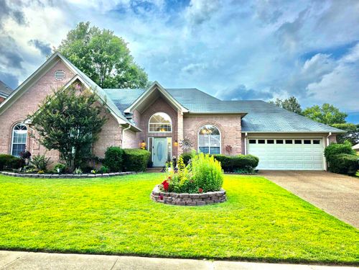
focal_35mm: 23
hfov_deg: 73.9
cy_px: 135
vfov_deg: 58.9
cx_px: 180
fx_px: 239
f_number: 1.7
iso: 80
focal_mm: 6.3
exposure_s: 1/4237
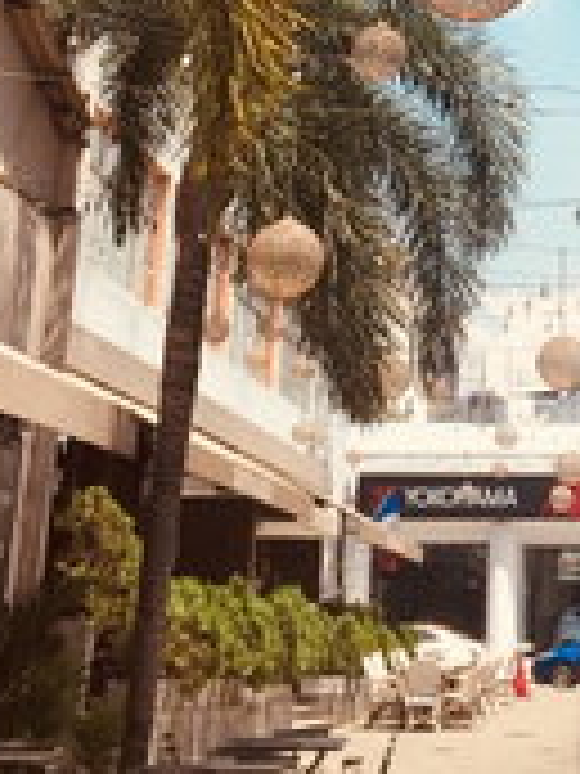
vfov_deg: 20.4
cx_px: 616
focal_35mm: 90
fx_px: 2011
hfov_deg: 16.0
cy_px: -151
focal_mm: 4.15
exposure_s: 1/1412
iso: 32
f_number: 2.2
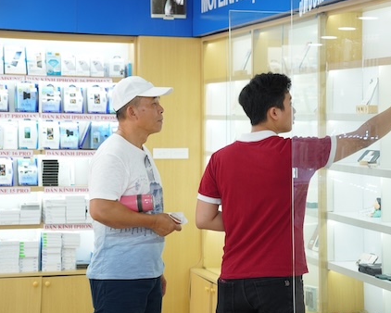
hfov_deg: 19.2
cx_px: 216
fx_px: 1158
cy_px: 147
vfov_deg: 15.4
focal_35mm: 100
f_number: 3.5
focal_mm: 50
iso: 640
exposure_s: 1/160
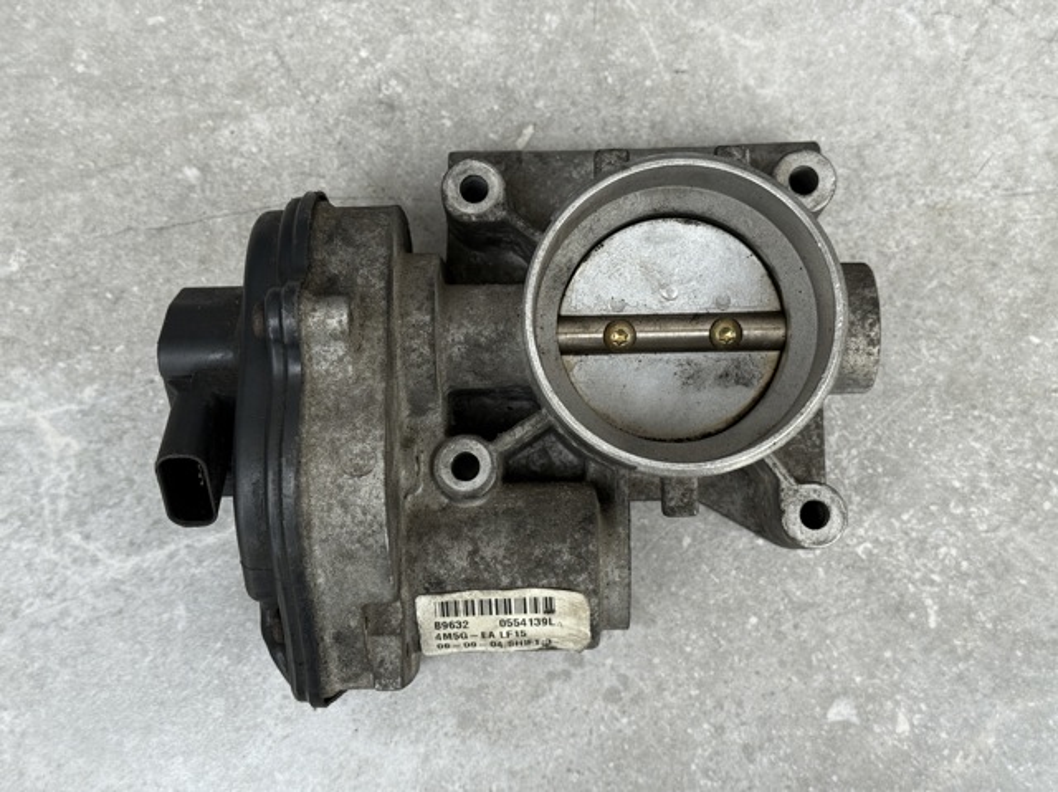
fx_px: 1466
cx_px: 529
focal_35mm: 48
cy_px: 396
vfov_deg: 30.2
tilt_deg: -82.1
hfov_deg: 39.7
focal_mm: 6.76
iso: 80
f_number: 1.78
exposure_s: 1/272
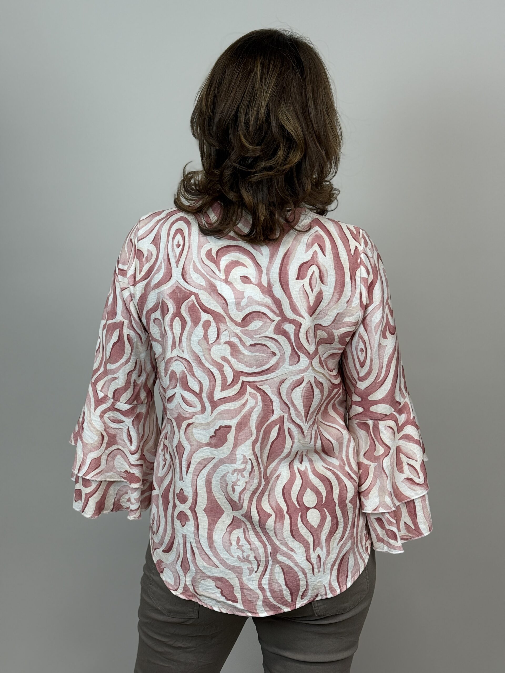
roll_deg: +1.0
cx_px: 252
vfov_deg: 39.7
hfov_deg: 30.3
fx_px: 934
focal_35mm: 48
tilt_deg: -9.8
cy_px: 336
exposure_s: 1/100
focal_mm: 6.76
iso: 64
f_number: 1.78
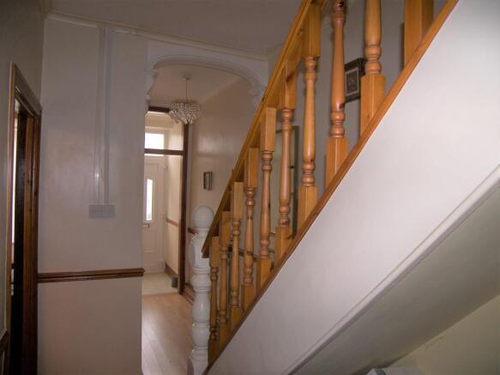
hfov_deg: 67.3
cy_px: 188
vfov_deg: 53.0
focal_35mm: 26
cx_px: 250
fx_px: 375
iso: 100
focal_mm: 5.5
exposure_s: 1/30
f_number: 2.8
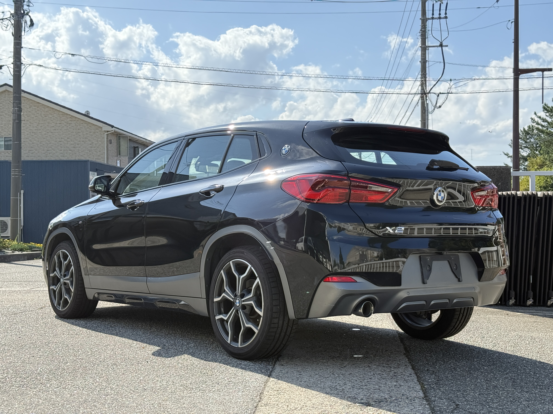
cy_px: 207
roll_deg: +0.0
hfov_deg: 39.7
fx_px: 767
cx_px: 276
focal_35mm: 48
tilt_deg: +0.3
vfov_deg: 30.3
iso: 100
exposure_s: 1/1931
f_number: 1.78
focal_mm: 6.76
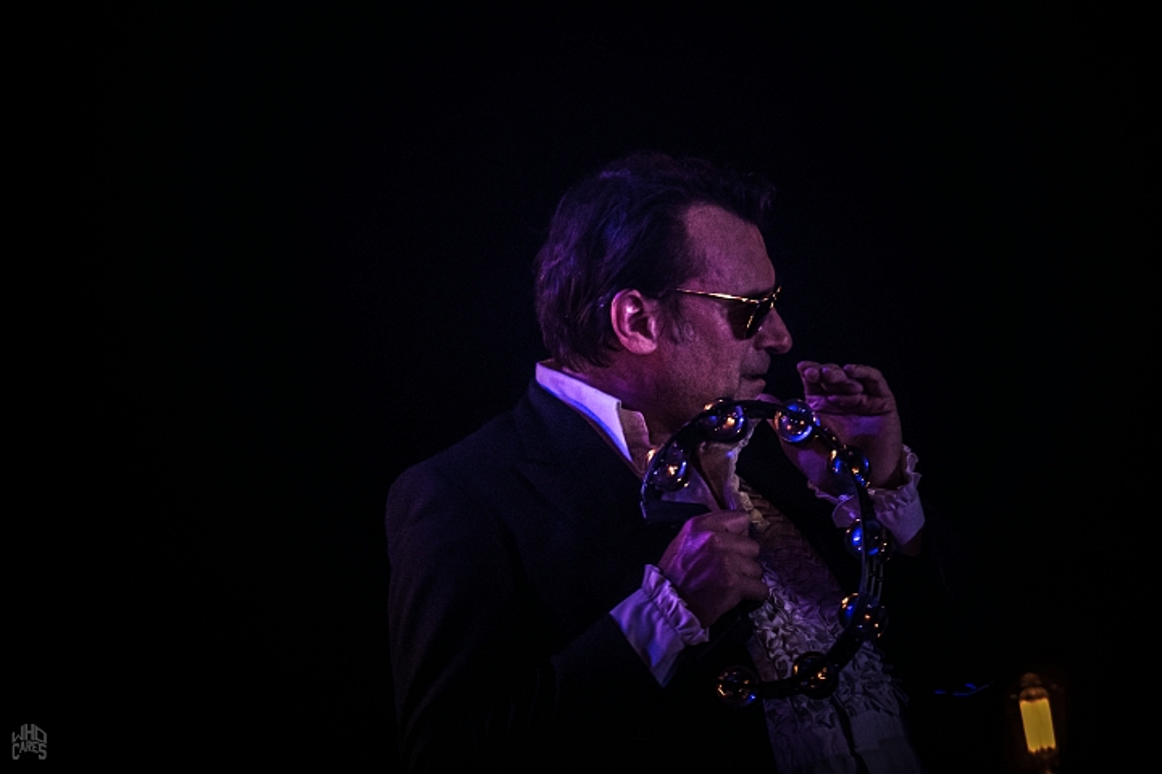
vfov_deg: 5.2
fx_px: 8472
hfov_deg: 7.8
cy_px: 387
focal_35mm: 262
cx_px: 581
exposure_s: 1/80
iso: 3200
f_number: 2.8
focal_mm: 175
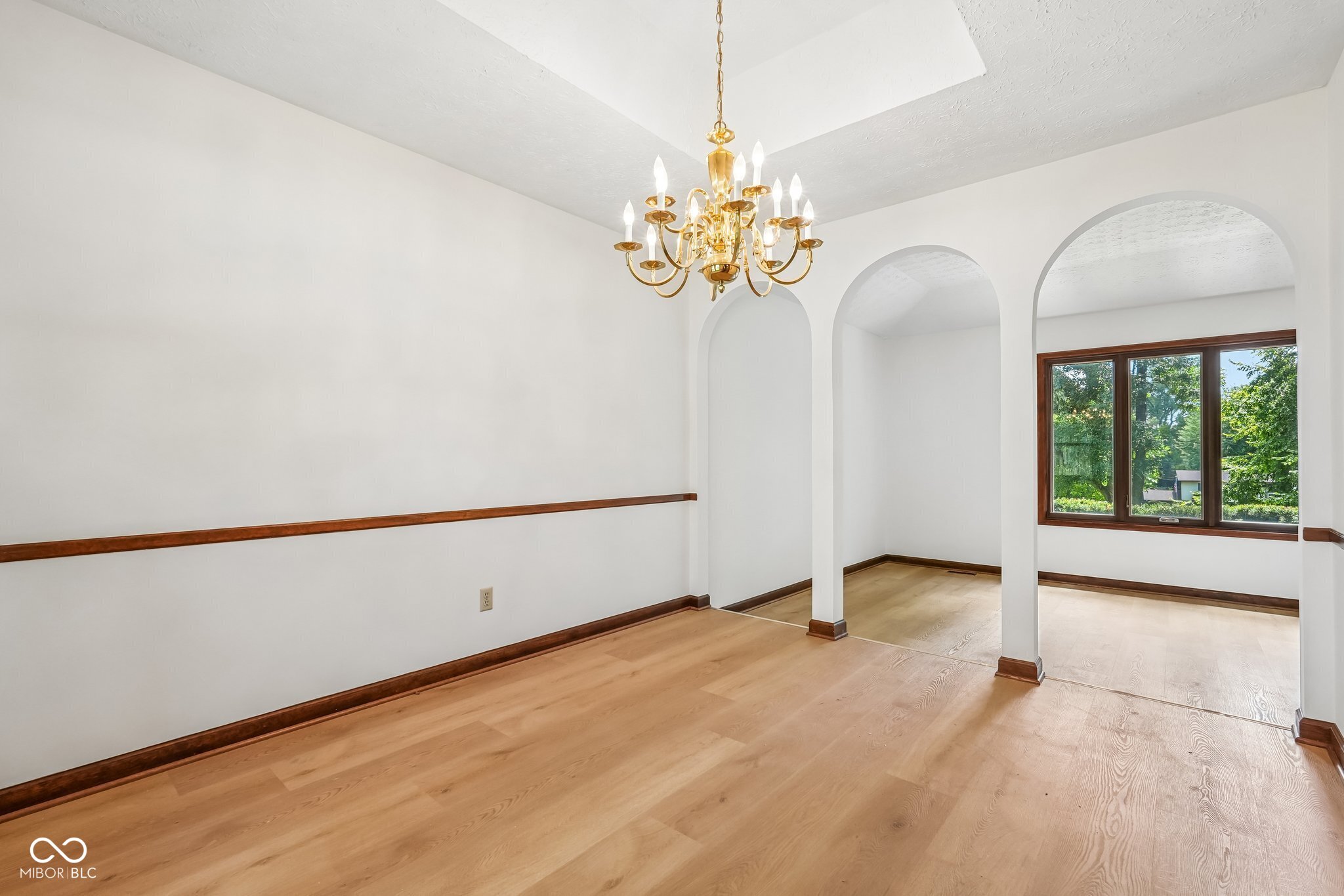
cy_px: 448
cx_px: 672
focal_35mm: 16
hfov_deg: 96.7
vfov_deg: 73.7
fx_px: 597
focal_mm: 16
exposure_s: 1/30
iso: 500
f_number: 8
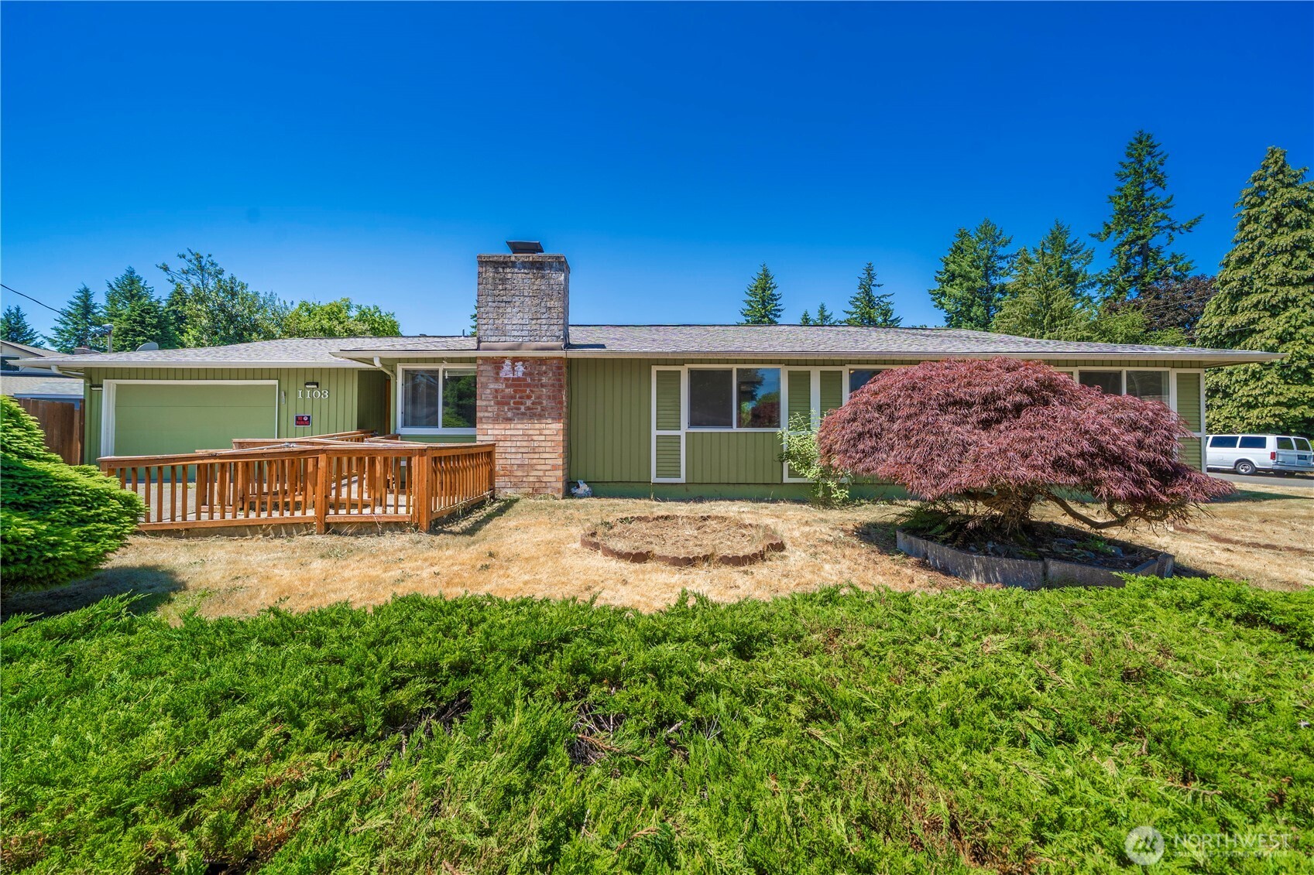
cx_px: 657
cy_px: 438
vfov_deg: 90.0
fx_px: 438
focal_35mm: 12
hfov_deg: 112.6
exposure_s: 1/250
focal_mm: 12
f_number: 6.7
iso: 100
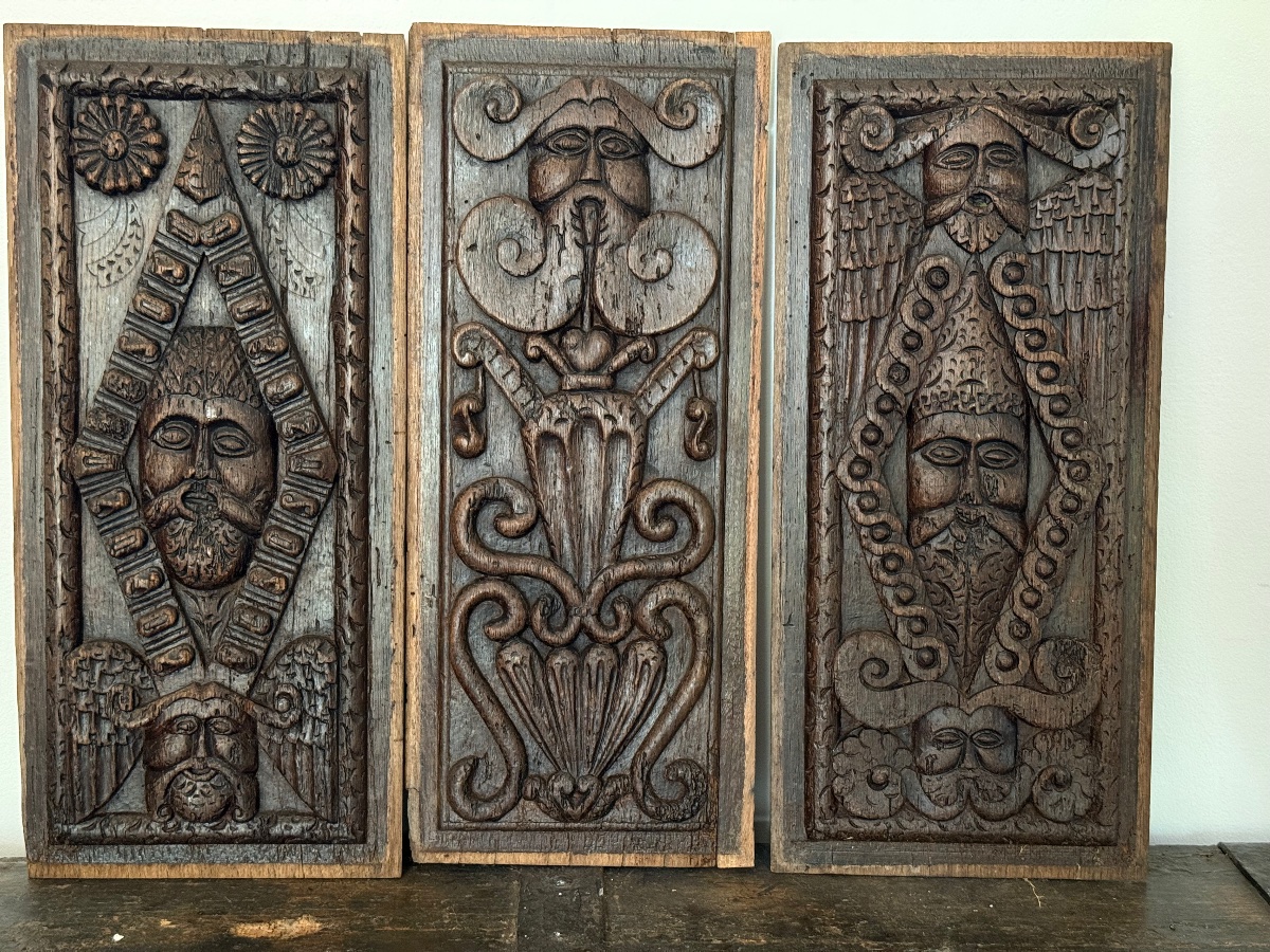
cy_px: 476
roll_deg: -2.3
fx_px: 1761
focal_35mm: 48
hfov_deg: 39.7
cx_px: 635
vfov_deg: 30.3
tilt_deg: -13.3
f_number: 1.78
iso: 250
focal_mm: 6.76
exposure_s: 1/40
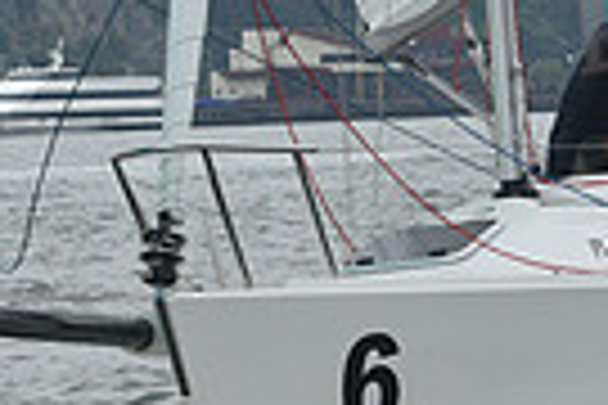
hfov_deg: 5.6
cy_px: 254
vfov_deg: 3.7
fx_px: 6232
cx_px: 342
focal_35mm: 369
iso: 400
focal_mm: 86
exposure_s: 1/800
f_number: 9
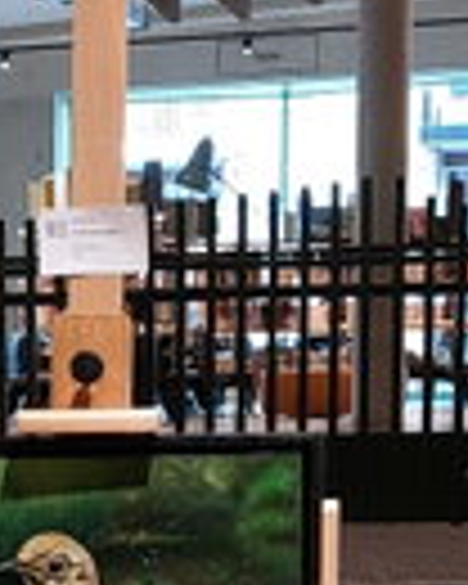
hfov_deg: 12.6
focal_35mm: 120
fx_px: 2078
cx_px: -54
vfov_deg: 15.4
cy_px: 736
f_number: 1.8
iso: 200
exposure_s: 1/50
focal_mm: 5.23
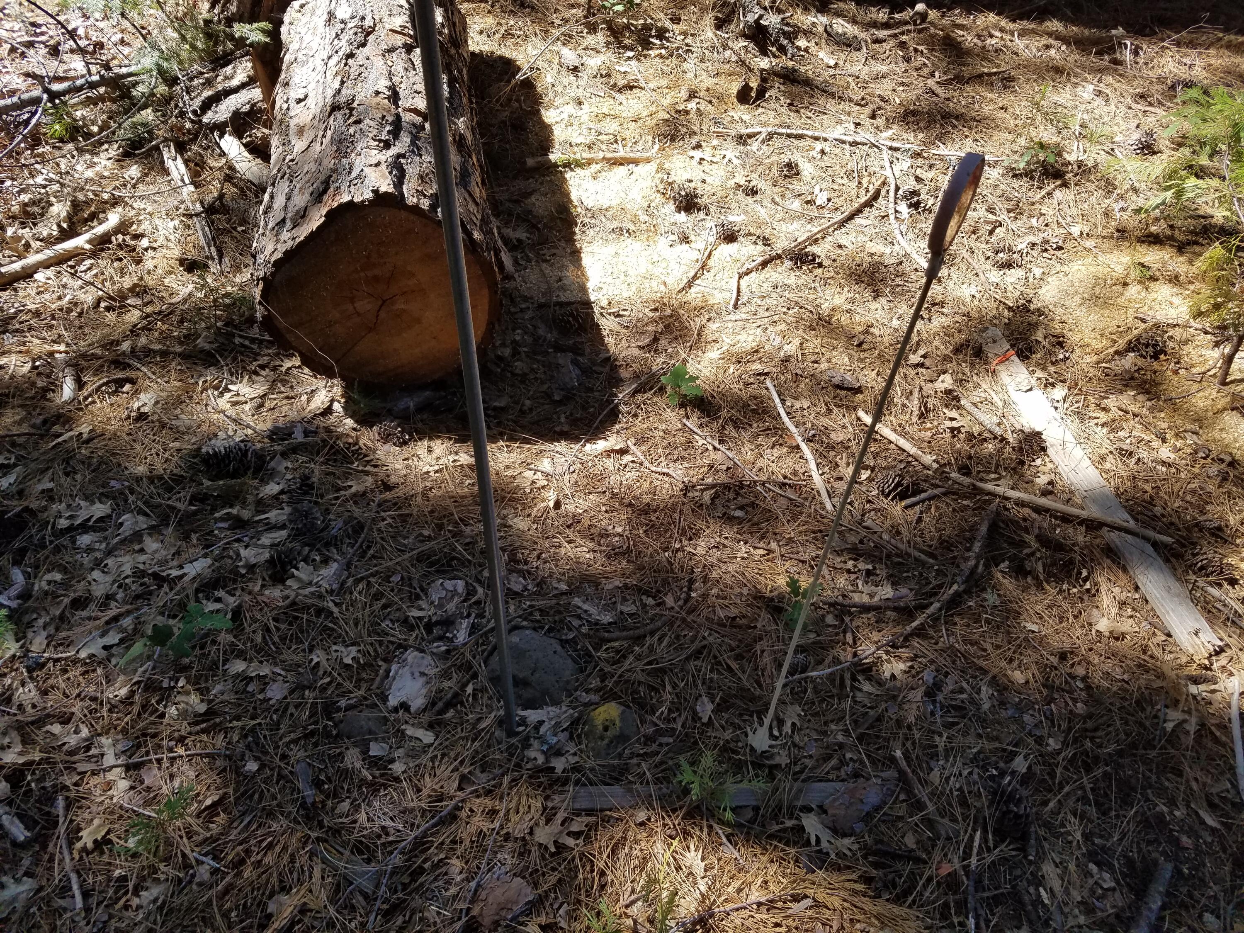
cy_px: 466
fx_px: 934
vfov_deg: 53.1
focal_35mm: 26
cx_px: 622
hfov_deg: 67.3
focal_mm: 4.2
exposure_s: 1/728
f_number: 1.7
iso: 50
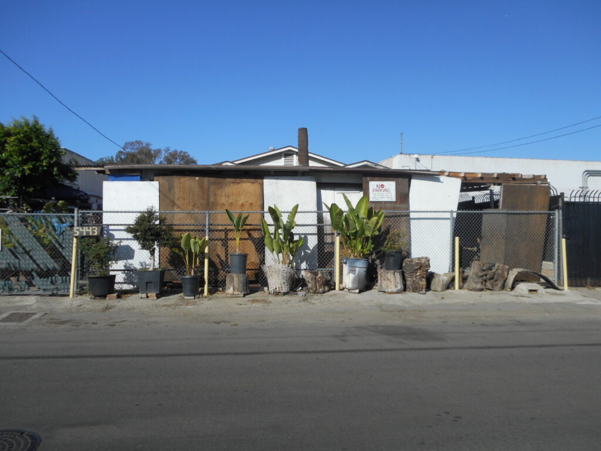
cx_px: 300
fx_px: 503
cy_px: 226
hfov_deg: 61.7
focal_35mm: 29
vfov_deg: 48.2
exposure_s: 1/1000
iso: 80
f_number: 4
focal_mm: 5.2
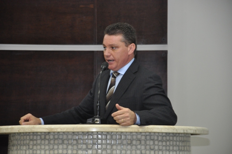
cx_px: 116
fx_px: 1014
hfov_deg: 13.1
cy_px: 77
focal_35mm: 158
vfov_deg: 8.7
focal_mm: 105
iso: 2000
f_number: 7.1
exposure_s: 1/40
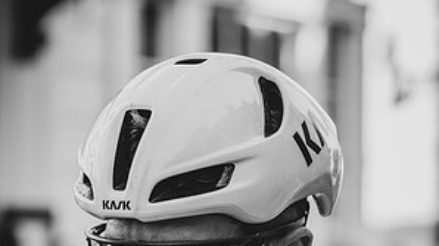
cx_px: 220
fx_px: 1768
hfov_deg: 14.2
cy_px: 290
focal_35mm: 152
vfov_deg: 7.9
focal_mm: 96
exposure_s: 1/1000
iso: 500
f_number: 4
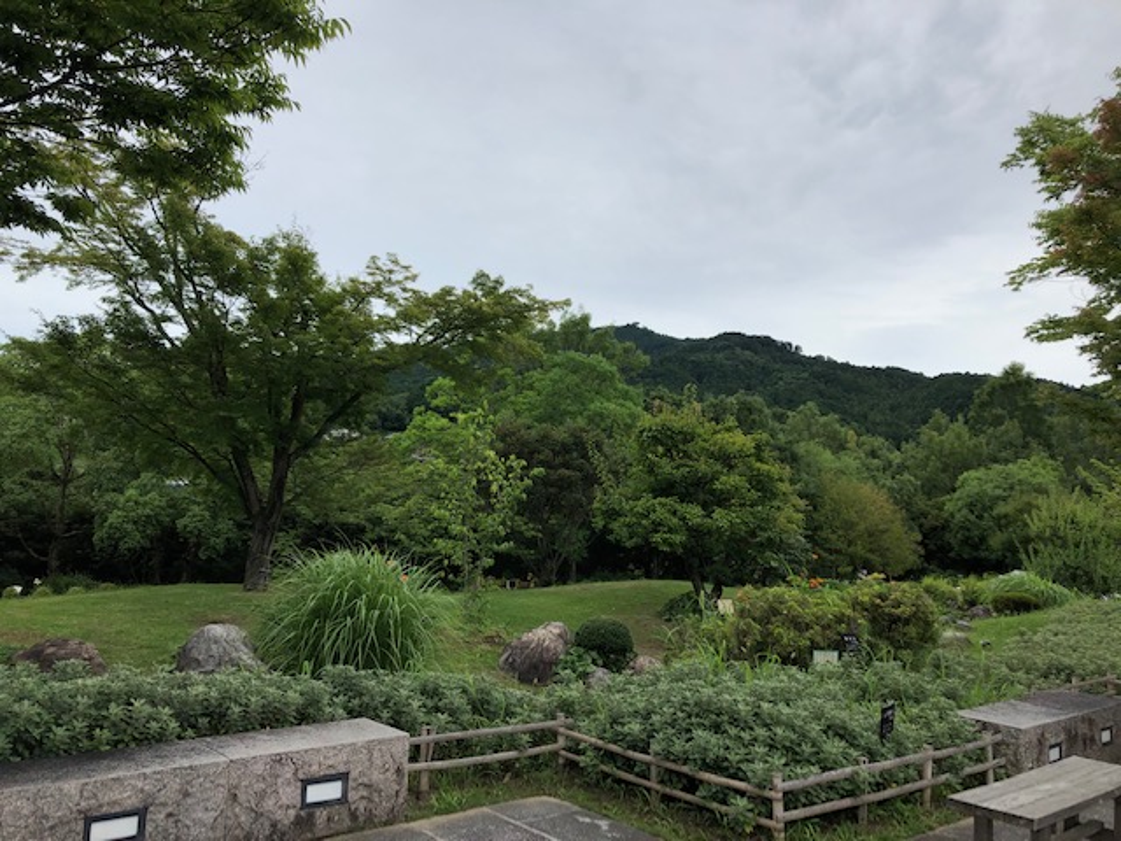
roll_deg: -1.2
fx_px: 907
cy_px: 420
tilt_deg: +2.5
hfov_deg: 63.4
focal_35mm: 28
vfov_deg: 49.7
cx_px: 560
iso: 20
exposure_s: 1/1779
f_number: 1.8
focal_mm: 3.99
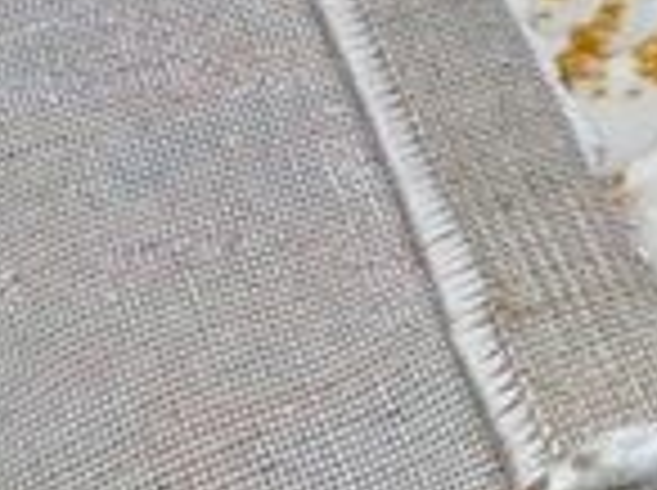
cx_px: 1314
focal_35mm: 107
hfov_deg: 15.0
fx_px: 2027
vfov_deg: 13.8
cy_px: 310
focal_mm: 4.2
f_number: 1.7
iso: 160
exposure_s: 1/33
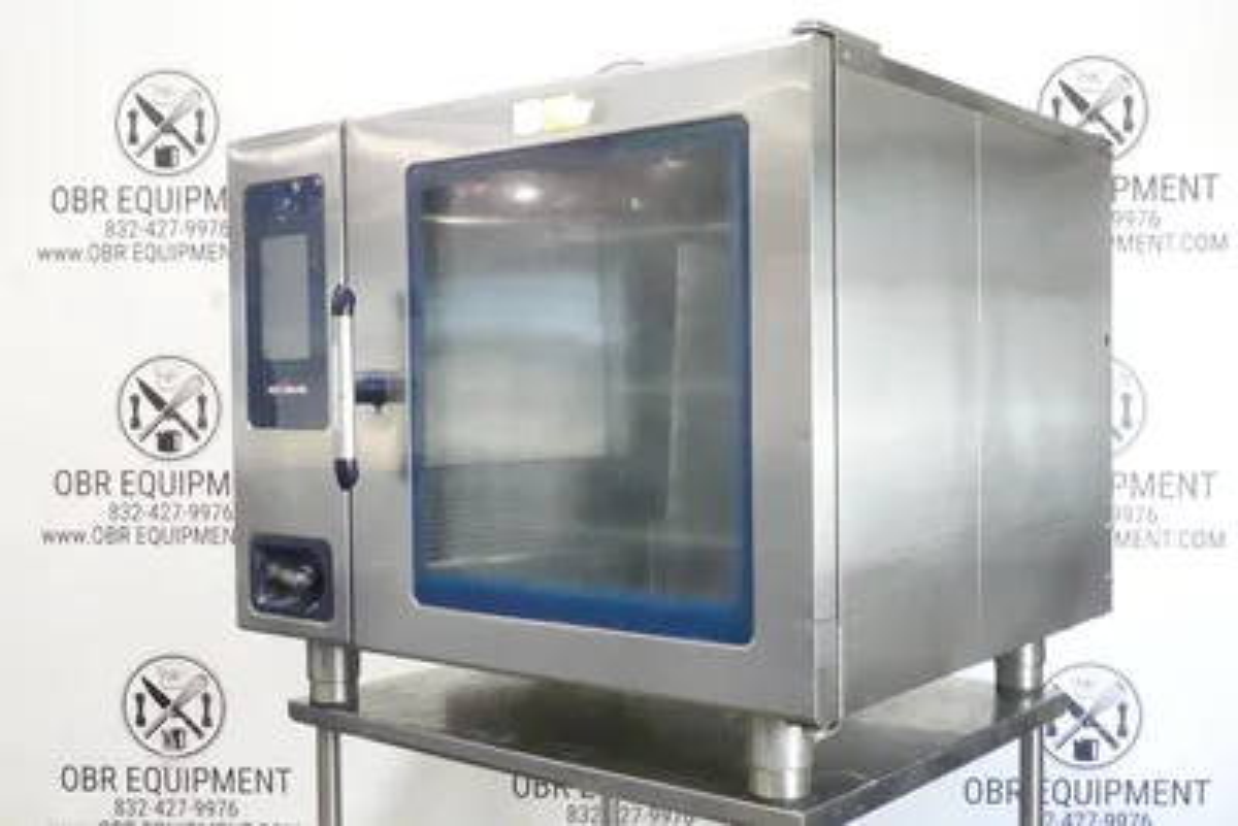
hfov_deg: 48.4
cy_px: 413
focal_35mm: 40
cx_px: 619
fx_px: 1376
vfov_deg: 33.4
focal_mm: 14.99
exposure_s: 1/20
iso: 6400
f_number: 10
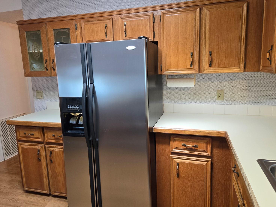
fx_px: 199
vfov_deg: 54.9
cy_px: 101
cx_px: 141
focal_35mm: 25
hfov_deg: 69.4
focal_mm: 5.4
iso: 200
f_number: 1.8
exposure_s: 1/60
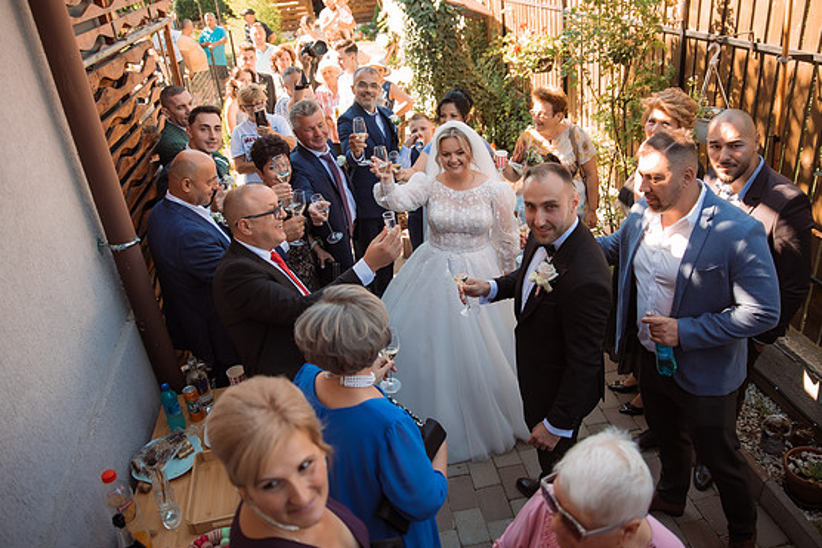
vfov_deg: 47.9
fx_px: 617
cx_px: 428
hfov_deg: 67.3
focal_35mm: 27
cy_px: 252
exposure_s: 1/500
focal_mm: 24
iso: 400
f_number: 2.8
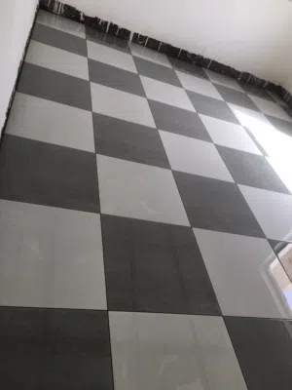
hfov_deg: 48.2
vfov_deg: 61.7
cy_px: 195
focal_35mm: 29
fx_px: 326
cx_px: 146
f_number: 2.2
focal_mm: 4.15
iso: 32
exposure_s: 1/100
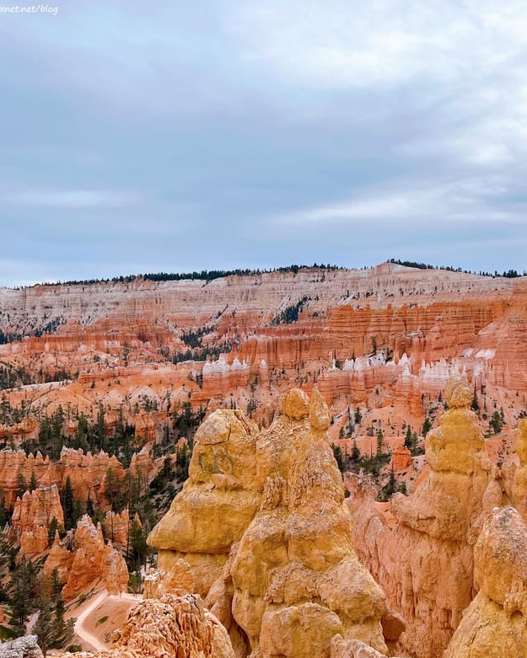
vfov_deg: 46.8
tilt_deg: -1.6
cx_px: 382
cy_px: 329
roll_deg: +0.4
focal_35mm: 39
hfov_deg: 37.5
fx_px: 760
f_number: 1.5
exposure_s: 1/1869
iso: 50
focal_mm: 5.7
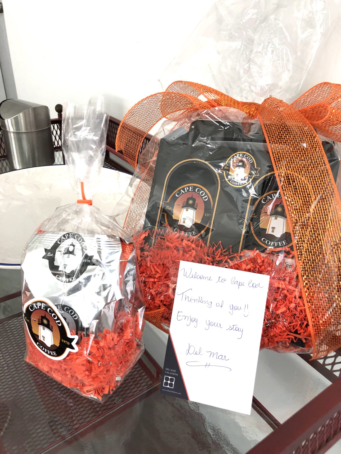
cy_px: 227
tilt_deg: -30.0
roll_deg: -2.5
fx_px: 368
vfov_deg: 63.4
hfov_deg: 49.7
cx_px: 170
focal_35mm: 28
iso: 32
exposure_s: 1/30
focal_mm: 4
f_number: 1.8
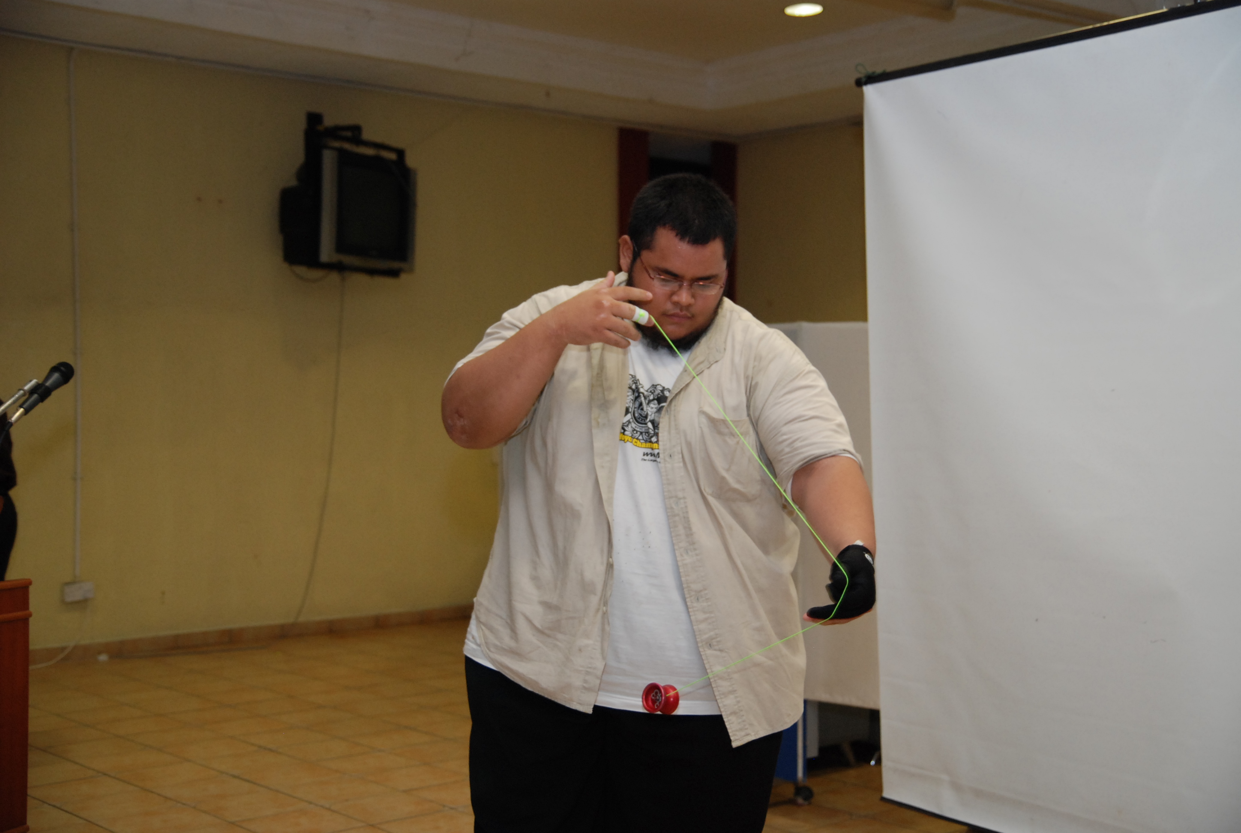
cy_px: 416
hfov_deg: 41.0
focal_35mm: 48
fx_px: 1658
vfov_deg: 28.2
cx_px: 620
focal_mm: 32
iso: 500
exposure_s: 1/125
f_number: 2.8
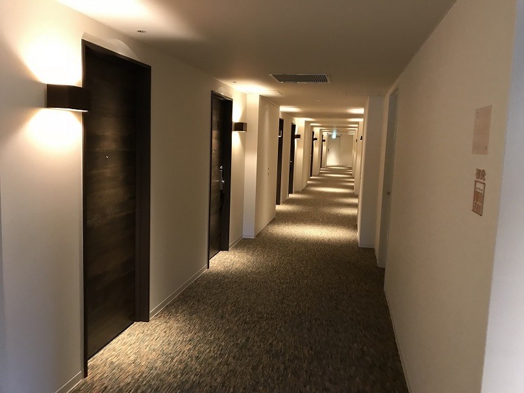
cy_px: 196
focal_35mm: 28
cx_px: 262
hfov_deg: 63.5
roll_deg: -2.2
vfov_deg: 49.7
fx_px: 424
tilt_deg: -7.2
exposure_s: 1/15
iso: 100
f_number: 1.8
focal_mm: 3.99
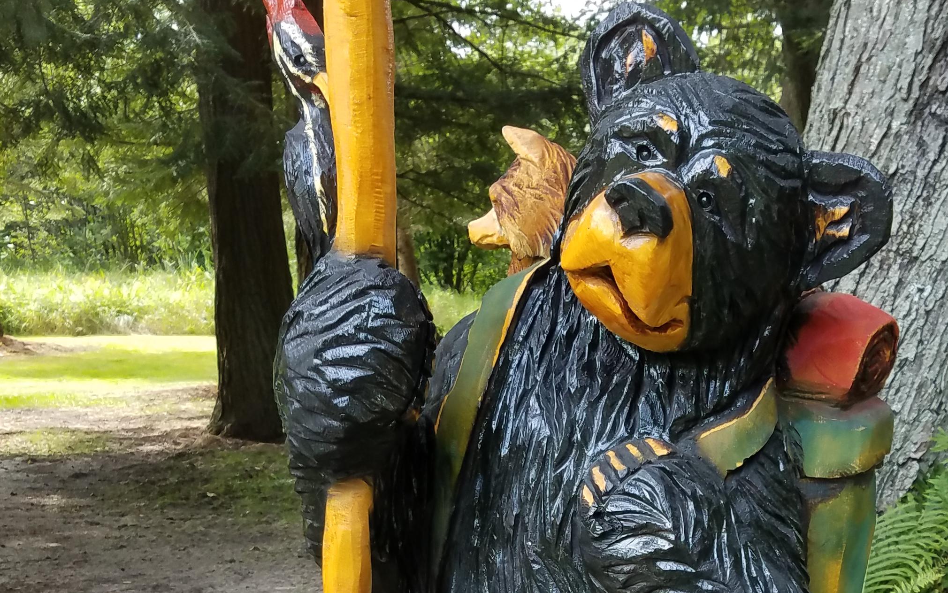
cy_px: 652
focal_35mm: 55
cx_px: 627
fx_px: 1421
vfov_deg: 22.3
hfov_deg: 36.5
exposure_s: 1/120
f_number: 1.7
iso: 50
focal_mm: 4.2
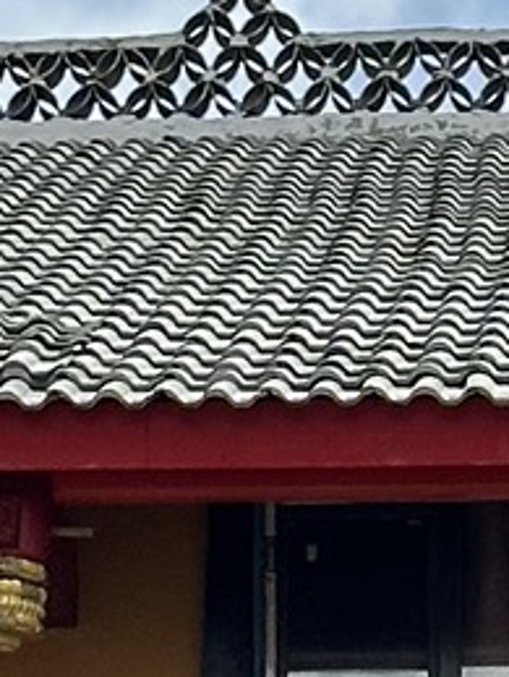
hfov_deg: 4.0
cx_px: 352
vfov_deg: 5.2
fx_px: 7236
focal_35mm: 370
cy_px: 1542
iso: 64
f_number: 1.78
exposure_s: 1/3472
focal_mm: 6.86
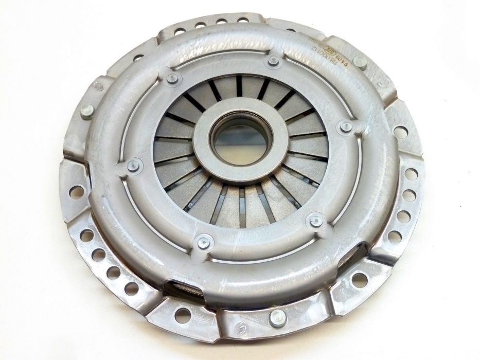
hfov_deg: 36.8
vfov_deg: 28.0
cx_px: 240
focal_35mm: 52
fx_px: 721
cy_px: 180
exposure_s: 1/25
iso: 400
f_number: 3.8
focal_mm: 8.5
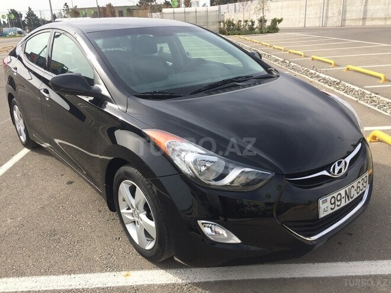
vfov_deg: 48.2
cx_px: 196
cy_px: 146
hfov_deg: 61.7
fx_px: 328
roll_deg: +4.0
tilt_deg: -20.1
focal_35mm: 29
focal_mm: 4.15
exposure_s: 1/1244
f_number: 2.2
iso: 32
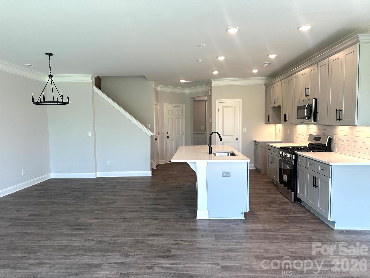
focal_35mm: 24
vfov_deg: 56.8
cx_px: 185
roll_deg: +0.1
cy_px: 139
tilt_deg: -3.8
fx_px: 257
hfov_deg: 71.6
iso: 64
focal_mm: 6.86
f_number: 1.78
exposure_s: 1/120
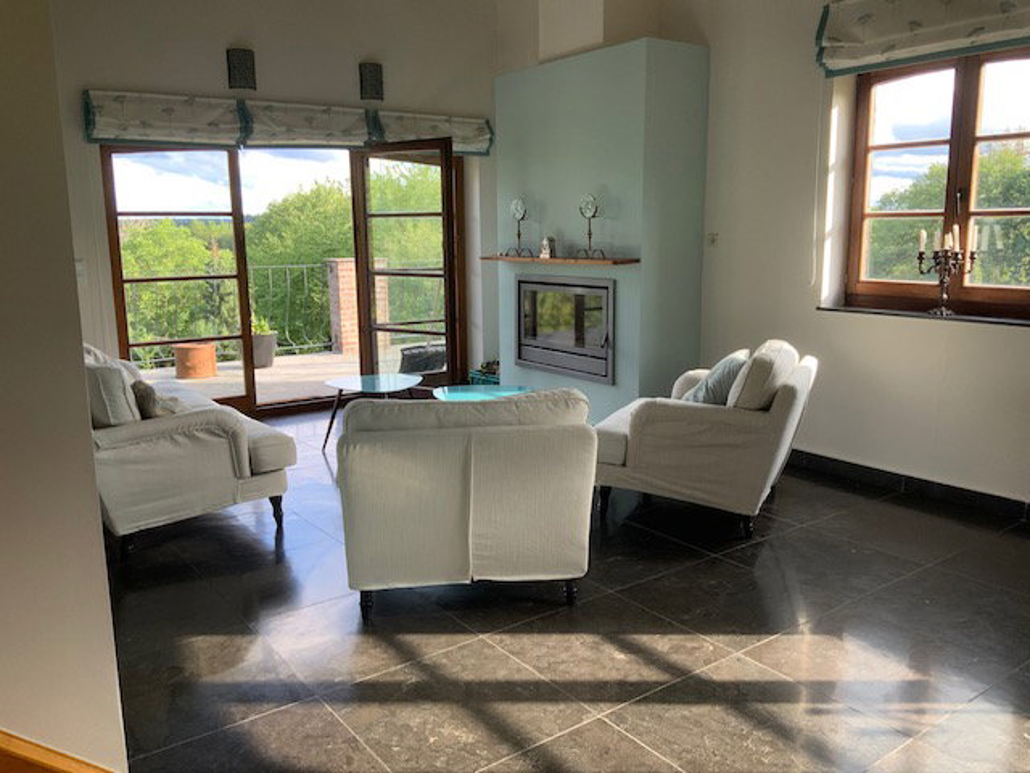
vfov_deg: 48.2
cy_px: 386
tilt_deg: -11.1
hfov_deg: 61.7
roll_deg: +0.4
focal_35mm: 29
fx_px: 863
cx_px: 515
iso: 25
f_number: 1.8
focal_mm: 3
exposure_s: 1/120
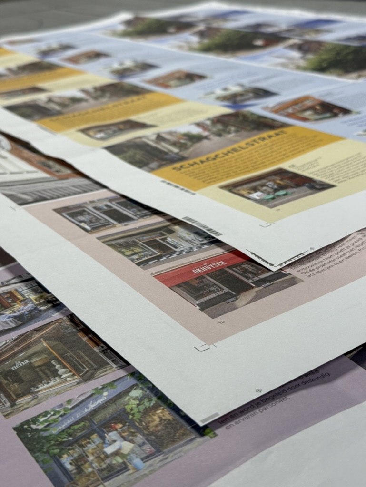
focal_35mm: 48
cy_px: 244
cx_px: 183
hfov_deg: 30.3
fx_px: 676
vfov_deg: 39.6
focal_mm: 6.76
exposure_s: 1/100
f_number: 1.78
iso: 50
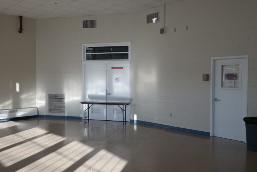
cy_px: 86
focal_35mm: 36
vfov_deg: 36.9
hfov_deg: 53.1
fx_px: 257
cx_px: 128
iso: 100
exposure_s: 1/100
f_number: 3.5
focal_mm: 24
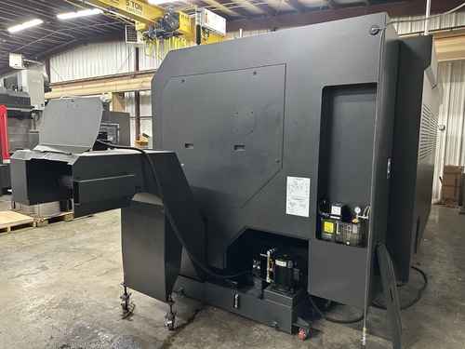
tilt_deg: -6.0
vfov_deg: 56.8
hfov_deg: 71.6
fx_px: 322
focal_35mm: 24
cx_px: 232
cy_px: 174
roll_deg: -1.2
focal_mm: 6.86
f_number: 1.78
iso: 640
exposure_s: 1/40
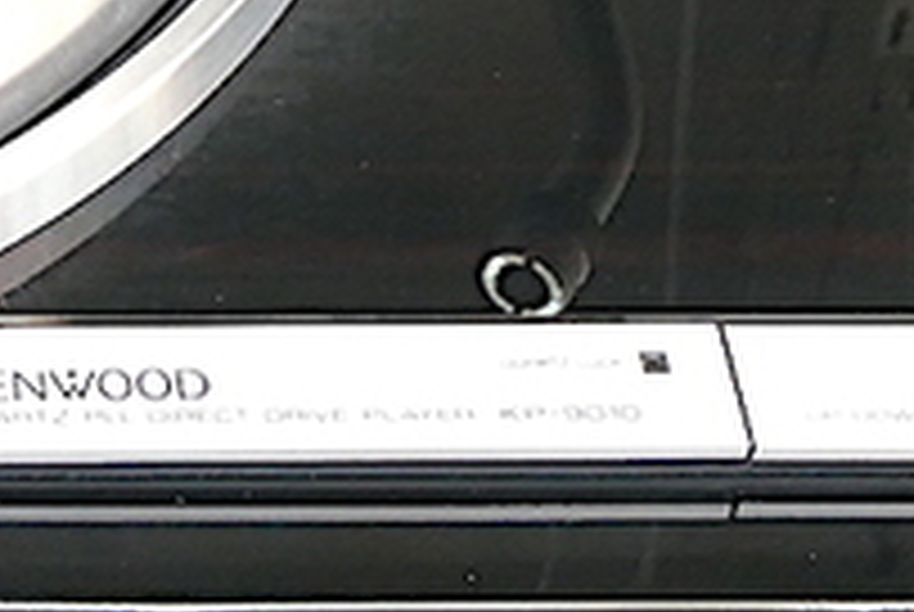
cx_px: -477
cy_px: -14
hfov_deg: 12.1
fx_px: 4119
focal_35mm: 162
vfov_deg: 8.5
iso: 200
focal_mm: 5.8
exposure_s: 1/13
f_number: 3.6
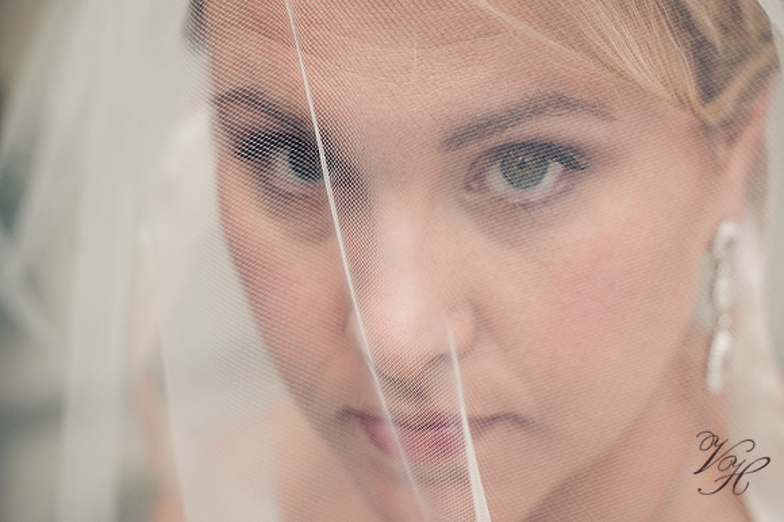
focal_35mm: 50
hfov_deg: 39.6
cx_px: 392
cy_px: 261
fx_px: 1088
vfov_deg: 27.0
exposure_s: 1/640
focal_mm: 50
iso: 400
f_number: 3.5
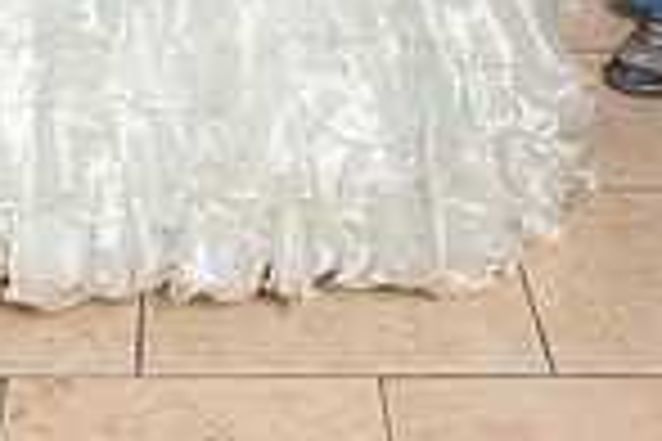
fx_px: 2243
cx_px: 135
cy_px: -407
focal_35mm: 122
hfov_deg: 16.7
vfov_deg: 10.4
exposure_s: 1/160
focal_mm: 31
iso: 320
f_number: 7.1
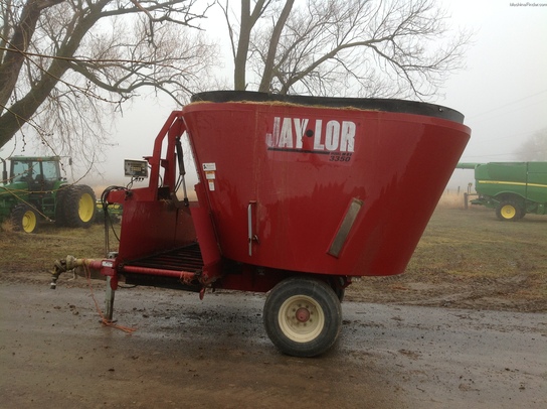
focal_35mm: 35
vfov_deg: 40.6
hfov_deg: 52.7
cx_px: 274
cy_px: 204
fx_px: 552
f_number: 2.4
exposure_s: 1/373
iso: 50
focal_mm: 4.28
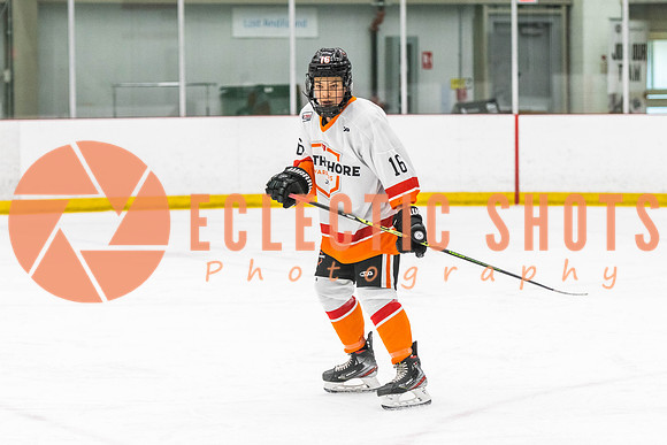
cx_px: 333
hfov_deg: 14.5
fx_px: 2618
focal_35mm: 141
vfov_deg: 9.7
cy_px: 218
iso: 1800
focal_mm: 98
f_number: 2.8
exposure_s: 1/640
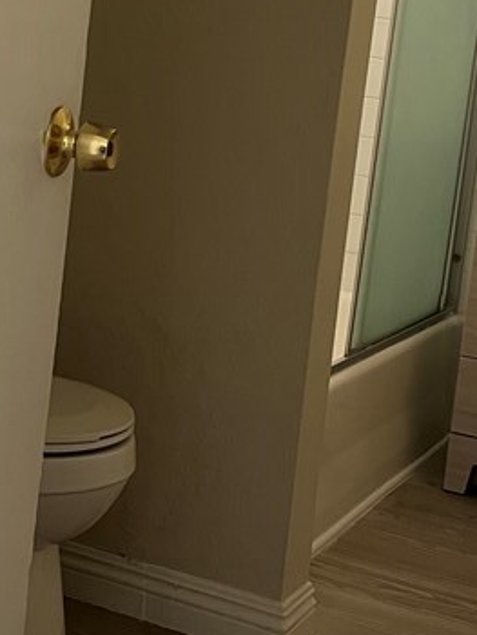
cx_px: 122
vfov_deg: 25.5
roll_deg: -6.9
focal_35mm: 76
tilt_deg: -6.8
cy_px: 210
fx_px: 1395
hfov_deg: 19.3
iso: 250
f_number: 1.6
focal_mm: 5.1
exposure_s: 1/60
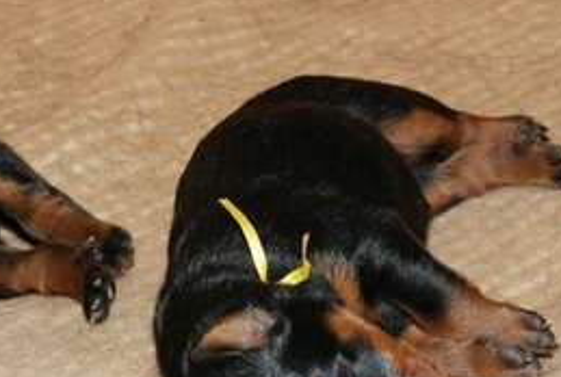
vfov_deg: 7.7
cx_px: 243
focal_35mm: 178
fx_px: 2780
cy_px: 313
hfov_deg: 11.5
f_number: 6.3
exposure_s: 1/60
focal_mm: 48
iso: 640
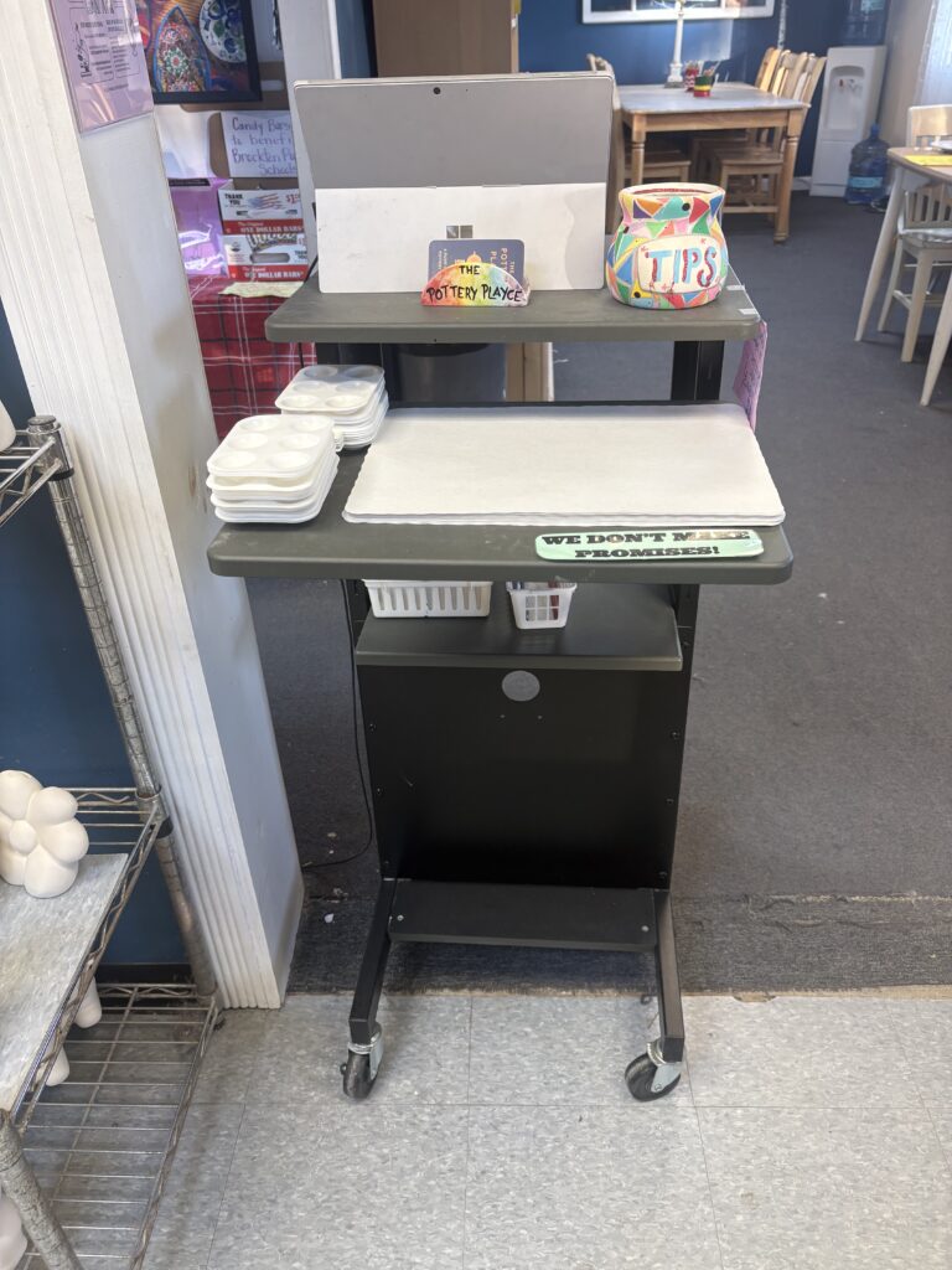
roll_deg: +1.6
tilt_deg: -30.1
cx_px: 476
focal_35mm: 26
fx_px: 953
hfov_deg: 53.1
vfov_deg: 67.3
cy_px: 635
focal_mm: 5.96
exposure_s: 1/60
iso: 80
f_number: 1.6
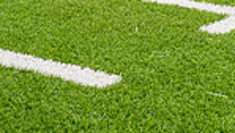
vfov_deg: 8.5
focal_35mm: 130
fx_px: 810
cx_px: 211
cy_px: -196
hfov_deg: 16.3
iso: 100
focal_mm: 41
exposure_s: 1/250
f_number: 5.6
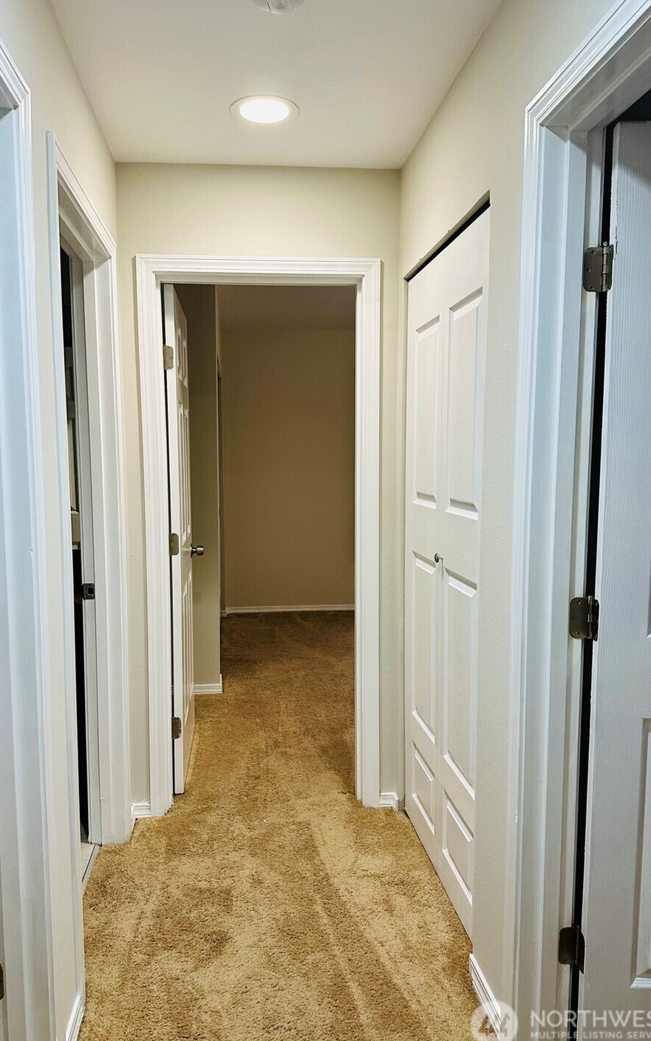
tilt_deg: -4.4
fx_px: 738
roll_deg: -0.7
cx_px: 297
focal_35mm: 26
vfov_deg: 70.4
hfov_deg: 47.6
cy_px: 527
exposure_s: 1/60
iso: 160
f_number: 1.78
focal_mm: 6.86
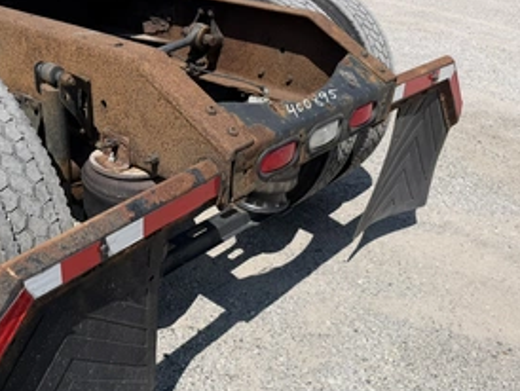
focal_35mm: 35
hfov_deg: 51.4
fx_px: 526
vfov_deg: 40.4
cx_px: 163
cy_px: 249
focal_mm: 6.76
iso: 80
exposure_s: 1/4975
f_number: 1.78
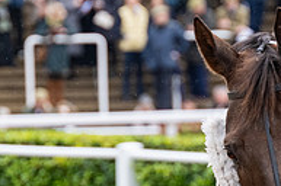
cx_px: 361
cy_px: 189
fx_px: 3444
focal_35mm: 442
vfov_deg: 3.1
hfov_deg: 4.7
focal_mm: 98
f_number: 4
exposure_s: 1/1600
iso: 800
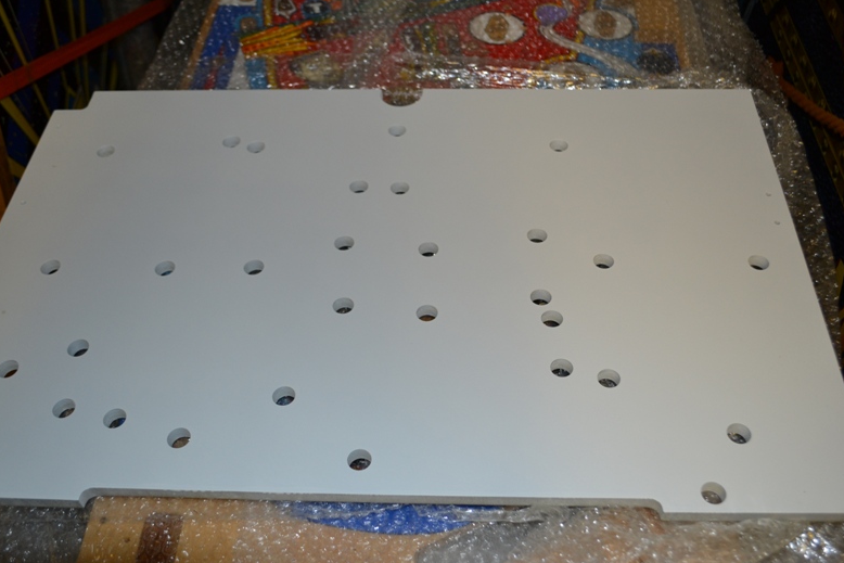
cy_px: 286
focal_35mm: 37
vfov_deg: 36.0
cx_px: 413
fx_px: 868
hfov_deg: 51.9
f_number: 4
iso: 450
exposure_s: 1/60
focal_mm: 24
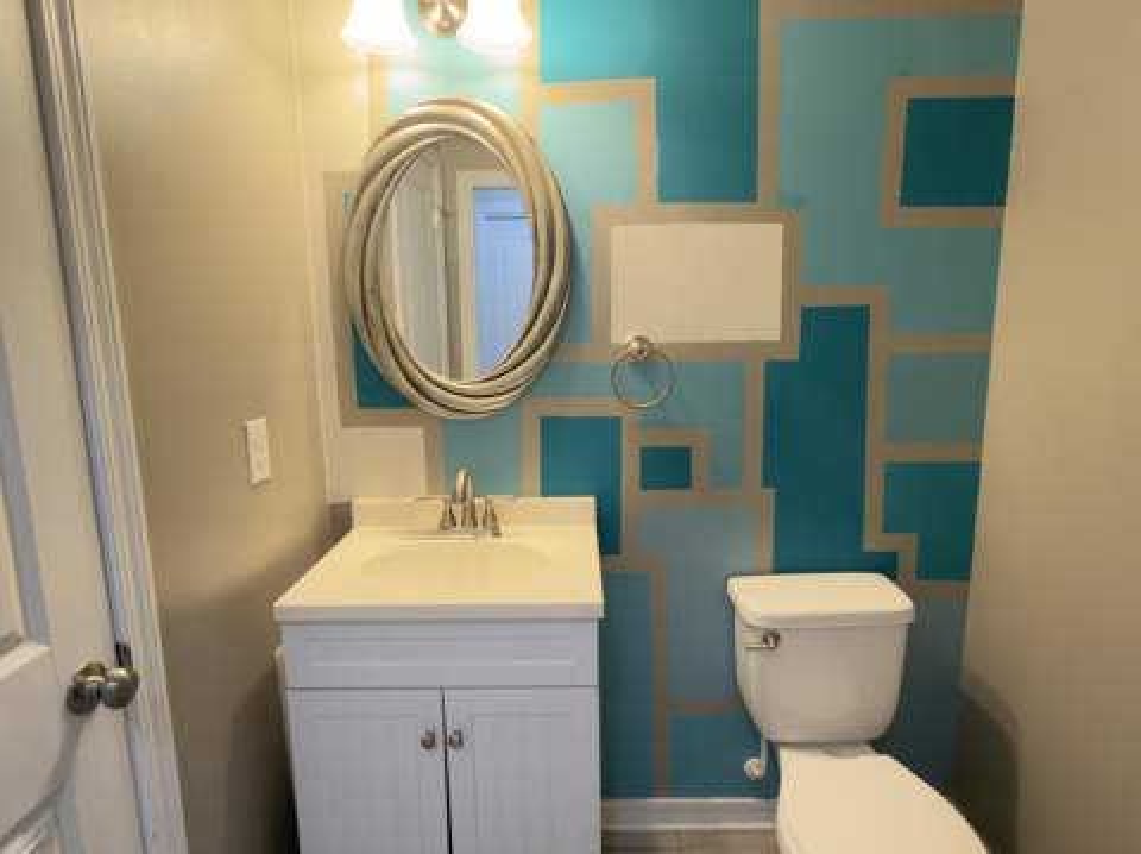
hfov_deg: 84.7
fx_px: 626
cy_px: 427
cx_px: 570
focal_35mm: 19
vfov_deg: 68.6
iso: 320
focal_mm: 2.22
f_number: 2.2
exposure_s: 1/24
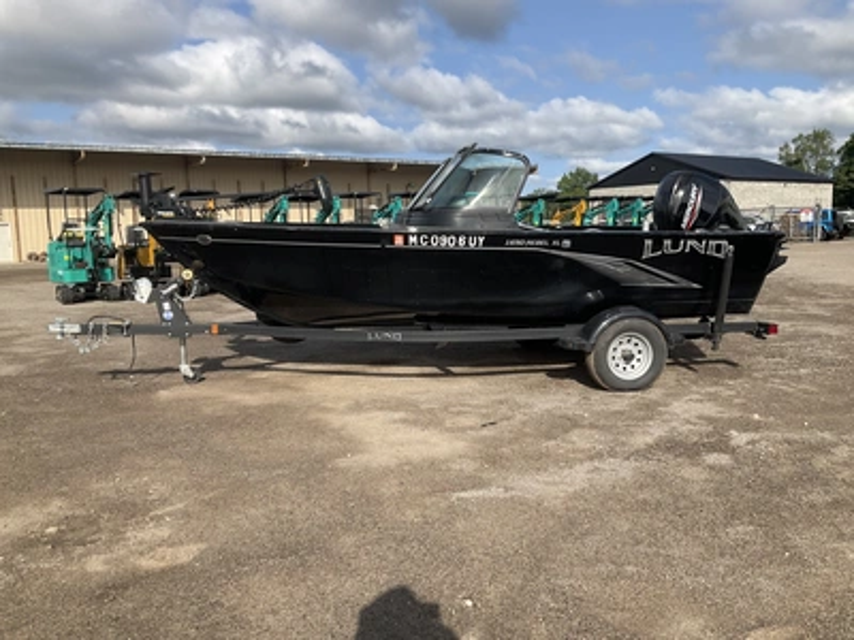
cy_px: 320
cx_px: 427
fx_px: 715
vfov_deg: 48.2
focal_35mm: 29
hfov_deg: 61.7
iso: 25
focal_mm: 3
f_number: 1.8
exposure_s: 1/1675
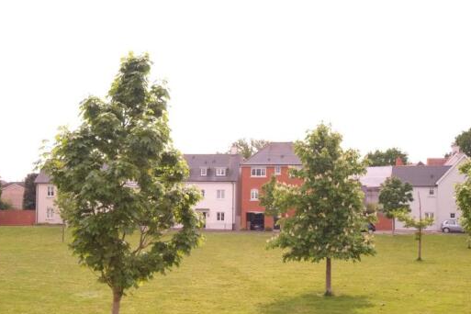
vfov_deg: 29.1
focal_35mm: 46
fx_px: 602
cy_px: 193
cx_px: 213
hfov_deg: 42.7
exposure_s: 1/2700
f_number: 5.6
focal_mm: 24
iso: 1600
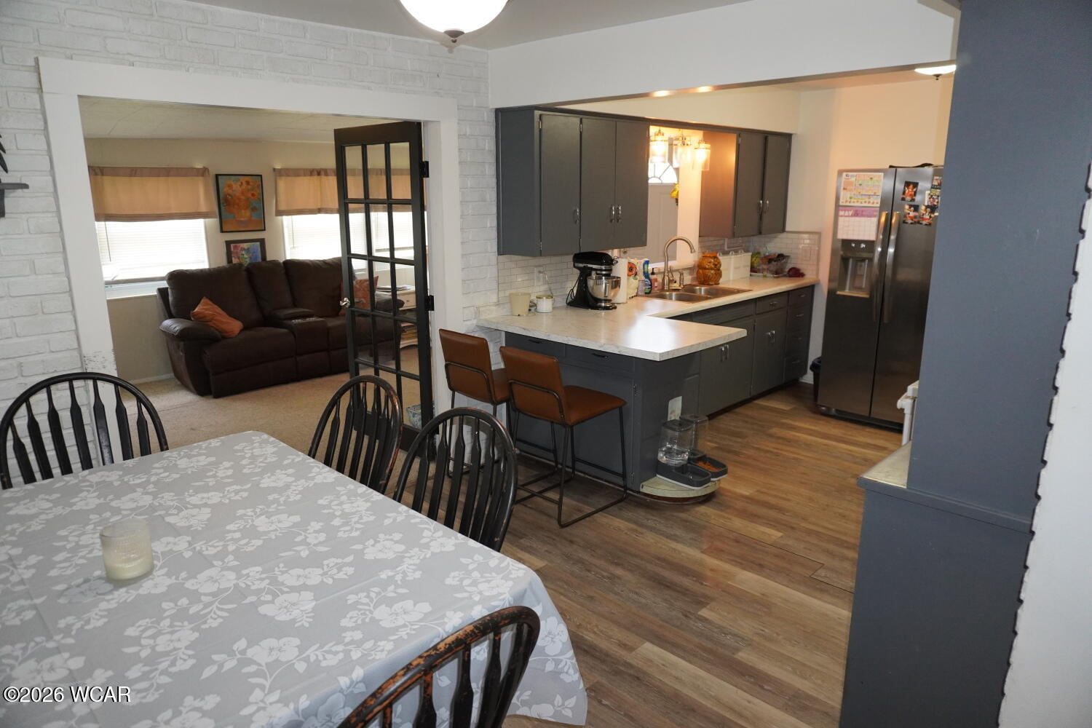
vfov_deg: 53.1
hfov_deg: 73.7
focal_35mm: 24
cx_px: 546
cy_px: 364
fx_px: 728
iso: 1600
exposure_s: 1/160
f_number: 4
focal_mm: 16
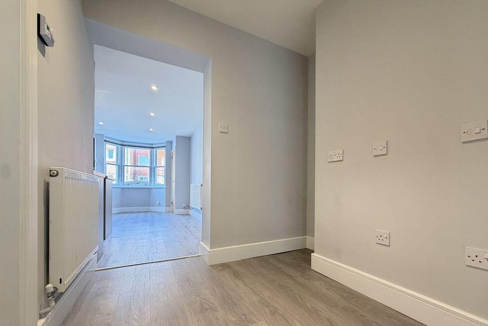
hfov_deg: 100.4
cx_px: 249
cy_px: 188
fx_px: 203
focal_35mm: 15
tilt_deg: +0.8
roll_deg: -0.6
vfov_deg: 76.8
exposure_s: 1/50
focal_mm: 2.22
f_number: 2.2
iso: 250
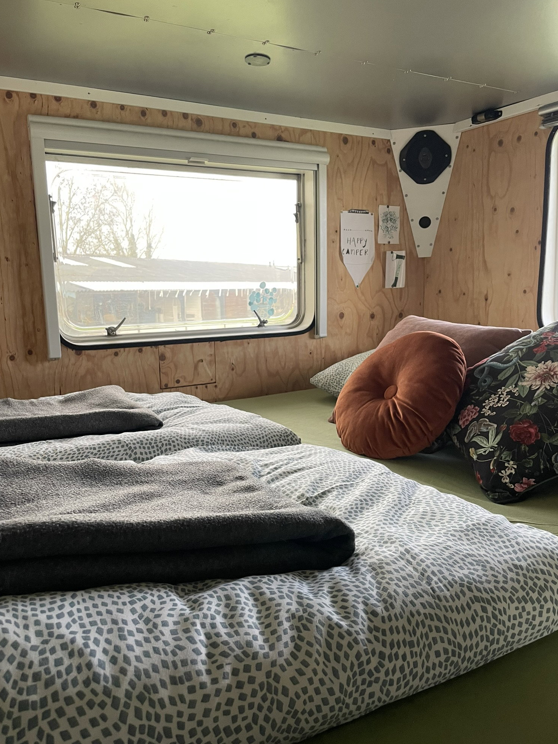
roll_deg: +0.9
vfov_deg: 65.3
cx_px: 281
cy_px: 370
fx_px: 580
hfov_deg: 51.4
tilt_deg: -7.2
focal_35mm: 27
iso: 125
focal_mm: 4.2
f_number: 1.6
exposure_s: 1/86
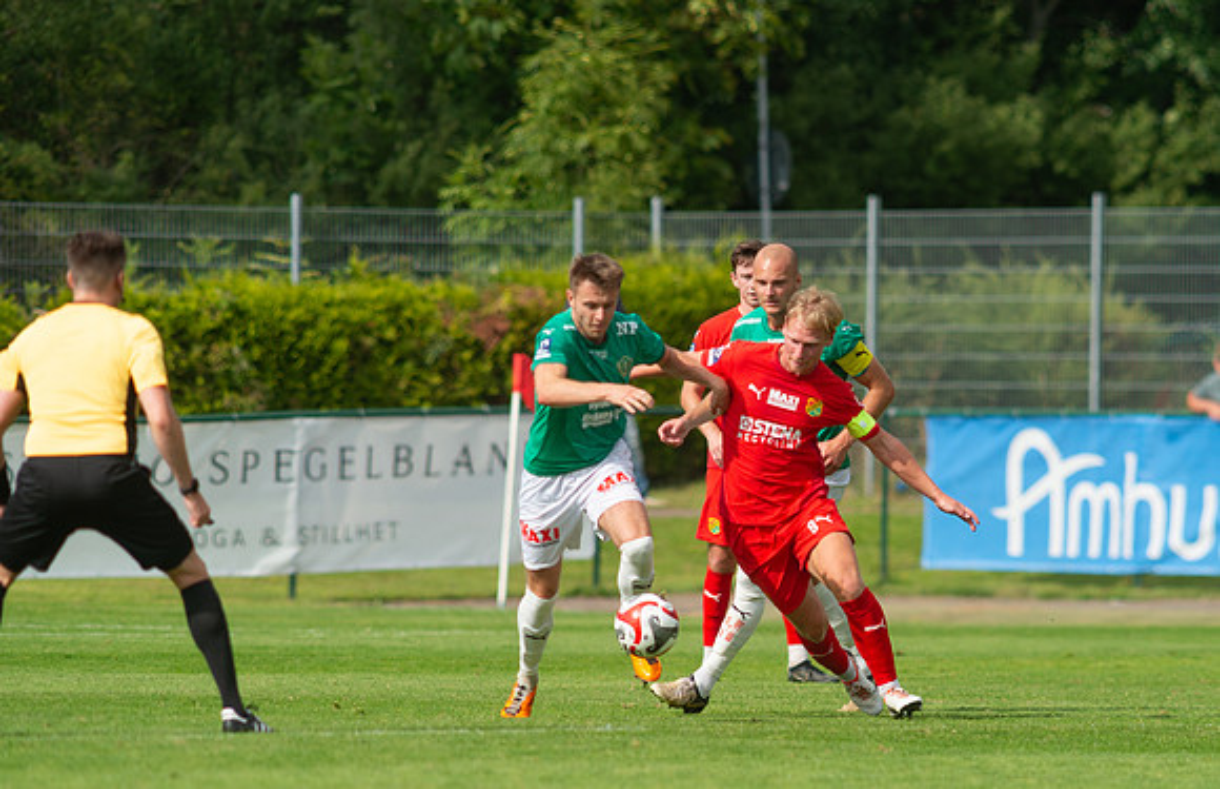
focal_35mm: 560
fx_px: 18795
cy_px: 518
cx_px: 779
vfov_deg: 2.4
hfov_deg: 3.7
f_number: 4.5
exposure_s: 1/1600
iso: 200
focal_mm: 420
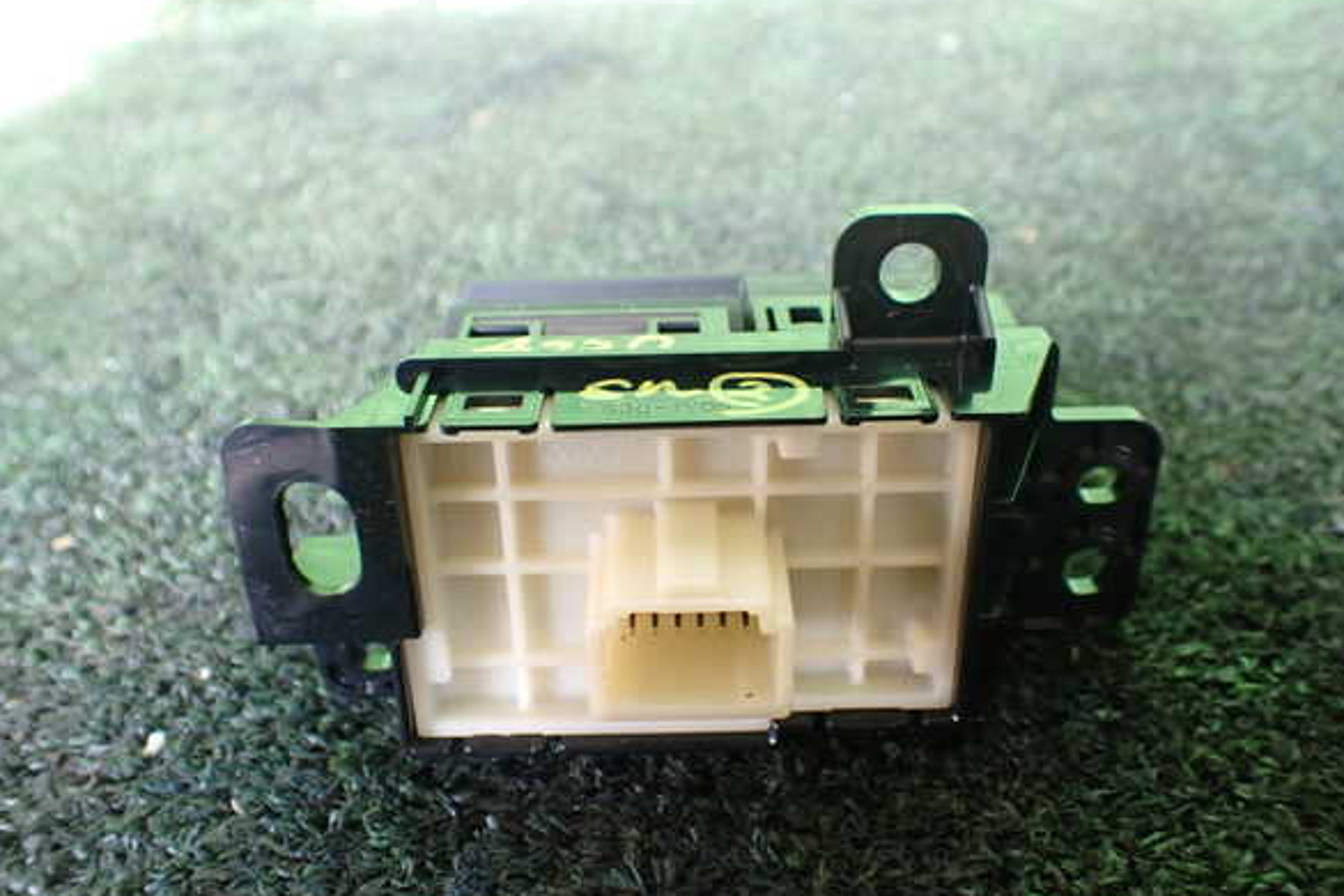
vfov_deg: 41.1
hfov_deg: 58.7
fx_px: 1195
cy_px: 448
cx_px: 685
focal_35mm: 32
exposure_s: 1/125
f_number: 2.3
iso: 400
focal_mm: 5.4
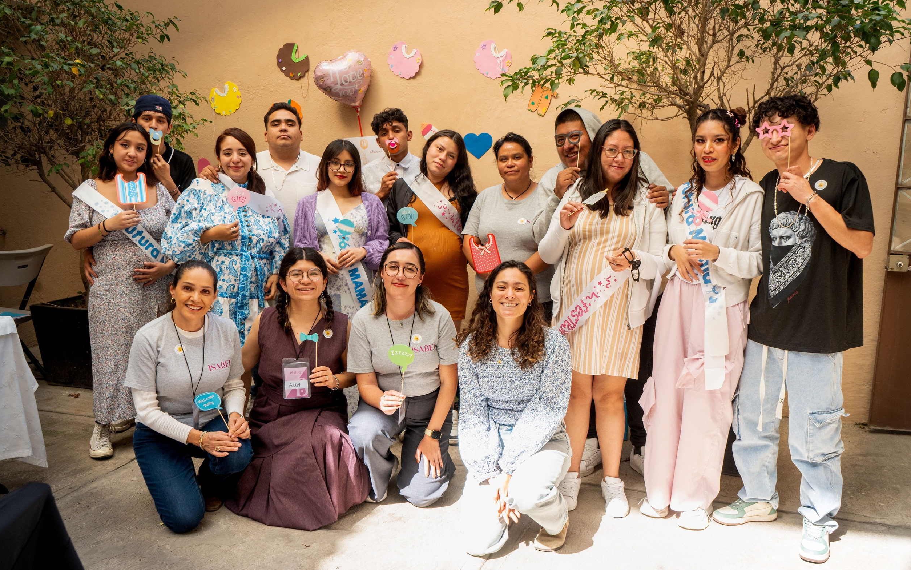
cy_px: 294
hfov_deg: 61.2
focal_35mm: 31
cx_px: 488
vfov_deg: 40.6
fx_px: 770
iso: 800
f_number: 8
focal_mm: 28
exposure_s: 1/200
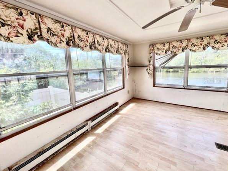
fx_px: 92
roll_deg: +2.3
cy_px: 80
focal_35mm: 14
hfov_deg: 102.0
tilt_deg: -8.7
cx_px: 116
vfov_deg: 85.6
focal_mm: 1.57
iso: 32
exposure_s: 1/180
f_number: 1.8
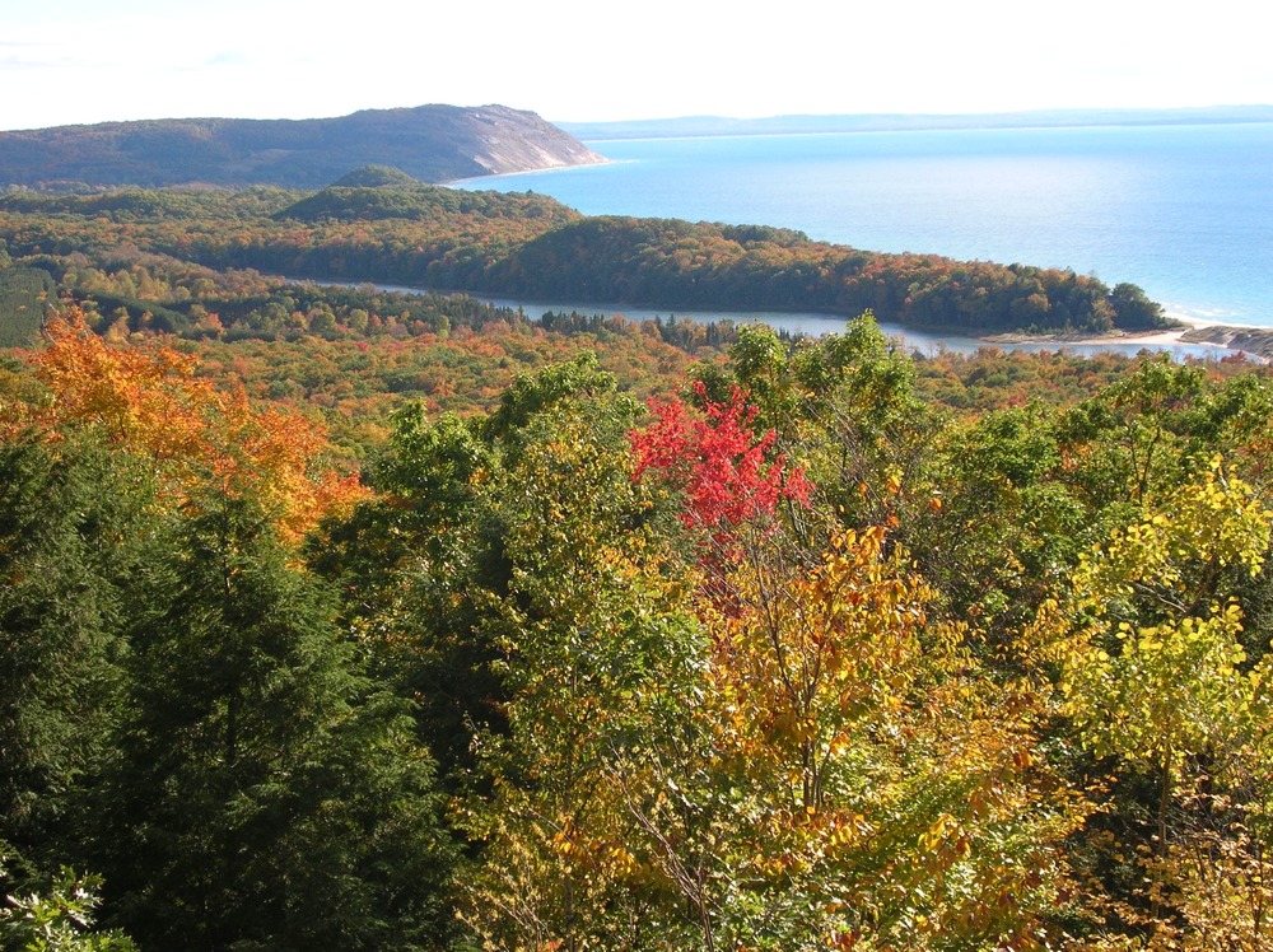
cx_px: 636
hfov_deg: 29.8
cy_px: 476
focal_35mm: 65
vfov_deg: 22.6
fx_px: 2388
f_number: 3.7
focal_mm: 10.9
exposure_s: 1/310
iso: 50
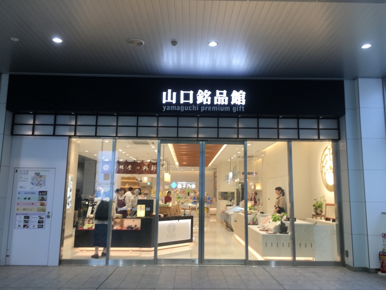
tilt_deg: +7.6
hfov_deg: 61.7
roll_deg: +0.1
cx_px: 193
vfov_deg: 48.2
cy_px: 145
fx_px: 323
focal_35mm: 29
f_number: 2.2
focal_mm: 4.15
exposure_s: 1/60
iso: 32
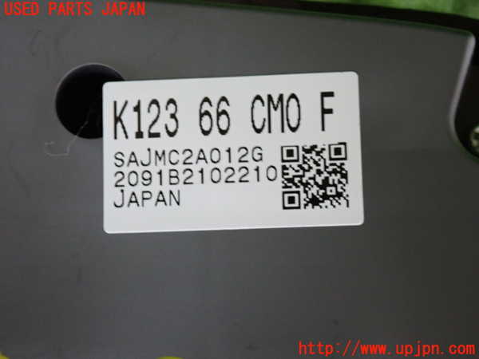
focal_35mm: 88
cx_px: 240
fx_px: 1218
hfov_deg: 22.3
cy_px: 180
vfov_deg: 16.8
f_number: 4.5
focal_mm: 15.66
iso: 800
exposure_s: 1/80
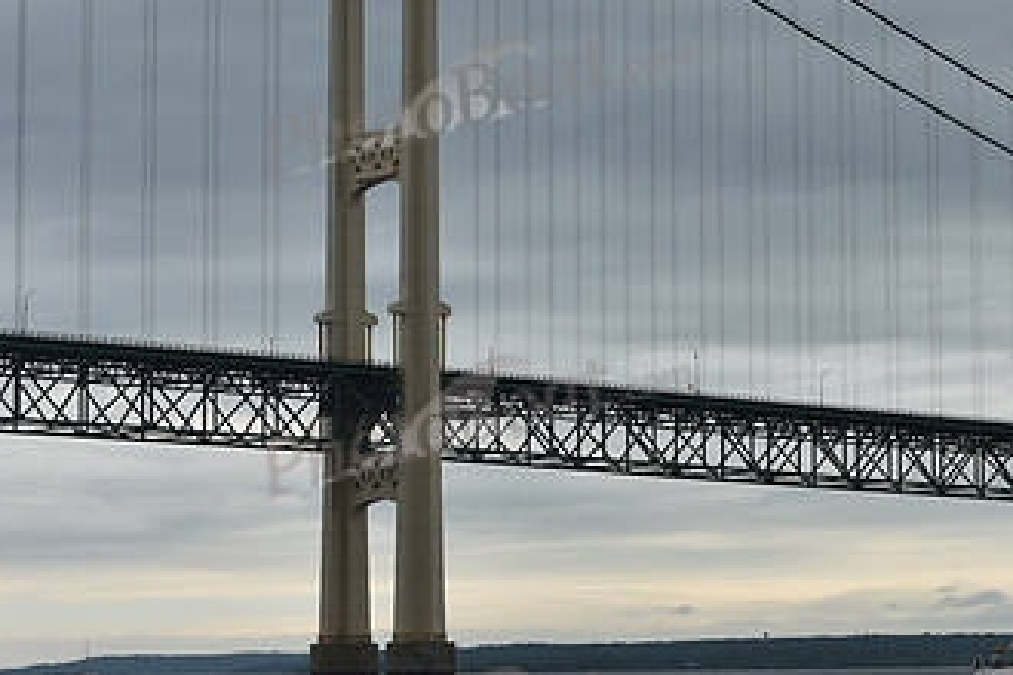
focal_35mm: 123
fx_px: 3461
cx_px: 853
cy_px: 216
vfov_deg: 11.1
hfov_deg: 16.5
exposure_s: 1/800
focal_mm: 70
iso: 250
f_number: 7.1
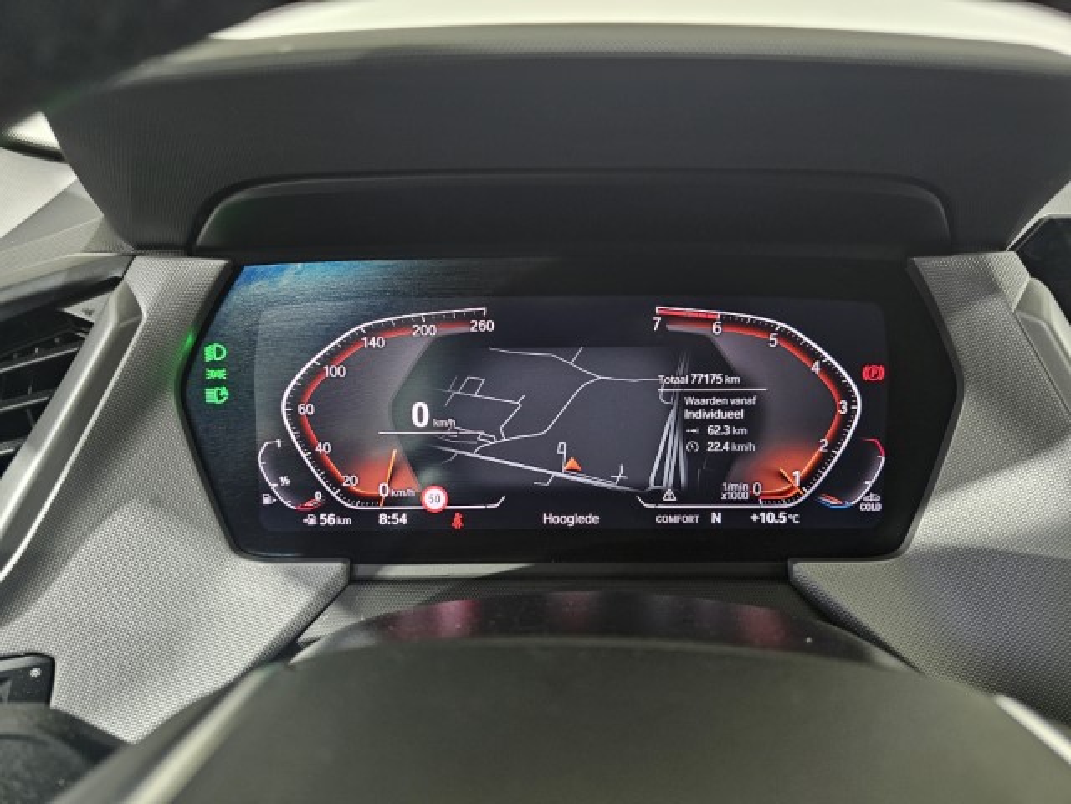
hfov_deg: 73.9
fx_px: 712
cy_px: 402
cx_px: 536
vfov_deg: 58.9
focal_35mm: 23
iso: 800
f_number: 1.7
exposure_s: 1/25
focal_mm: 6.3
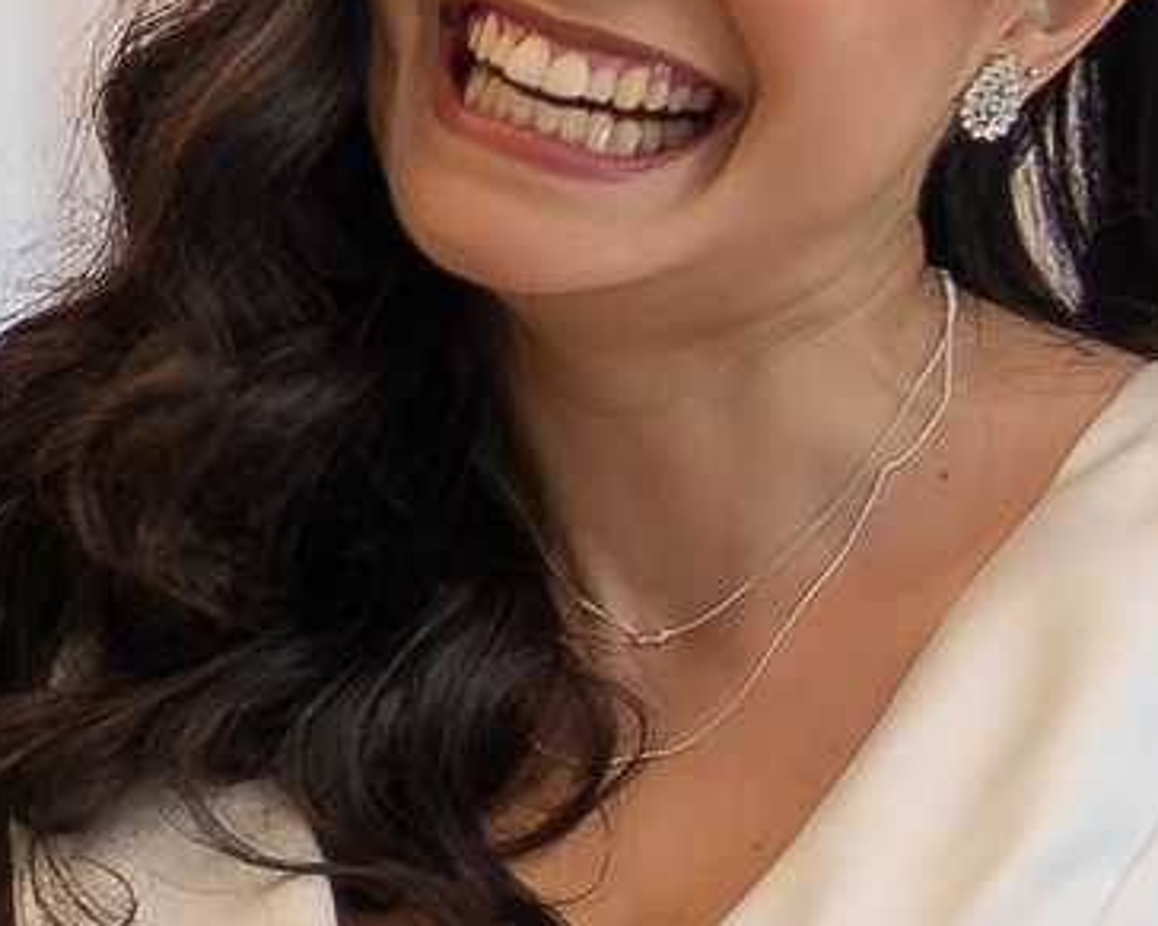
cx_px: -1852
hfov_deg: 8.7
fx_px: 6716
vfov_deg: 7.9
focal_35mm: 196
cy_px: 797
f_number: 3.5
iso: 640
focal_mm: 17.5
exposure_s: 1/60
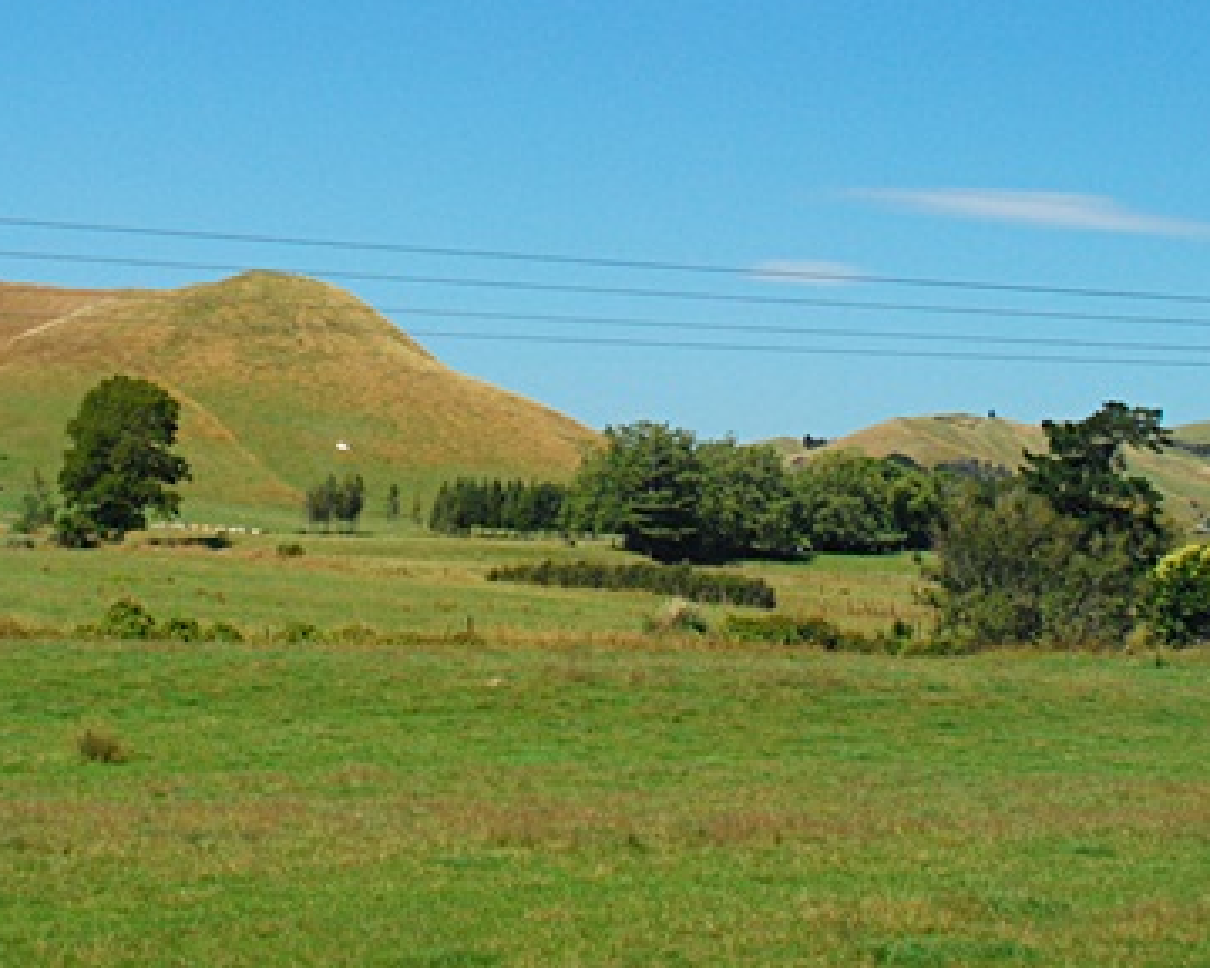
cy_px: 202
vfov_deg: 21.9
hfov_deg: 27.4
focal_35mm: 69
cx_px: 467
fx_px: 2471
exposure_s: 1/3200
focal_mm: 22
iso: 400
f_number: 3.8
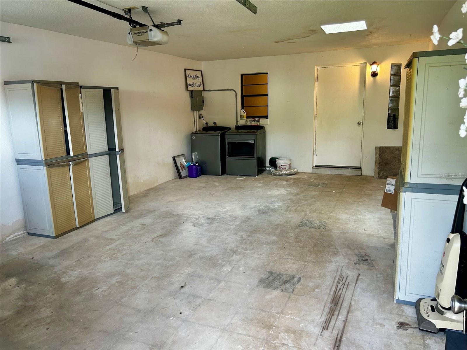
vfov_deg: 53.1
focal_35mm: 26
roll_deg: +2.0
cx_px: 234
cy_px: 175
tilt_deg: -11.7
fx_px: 351
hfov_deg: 67.3
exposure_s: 1/120
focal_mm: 5.7
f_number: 1.5
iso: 100
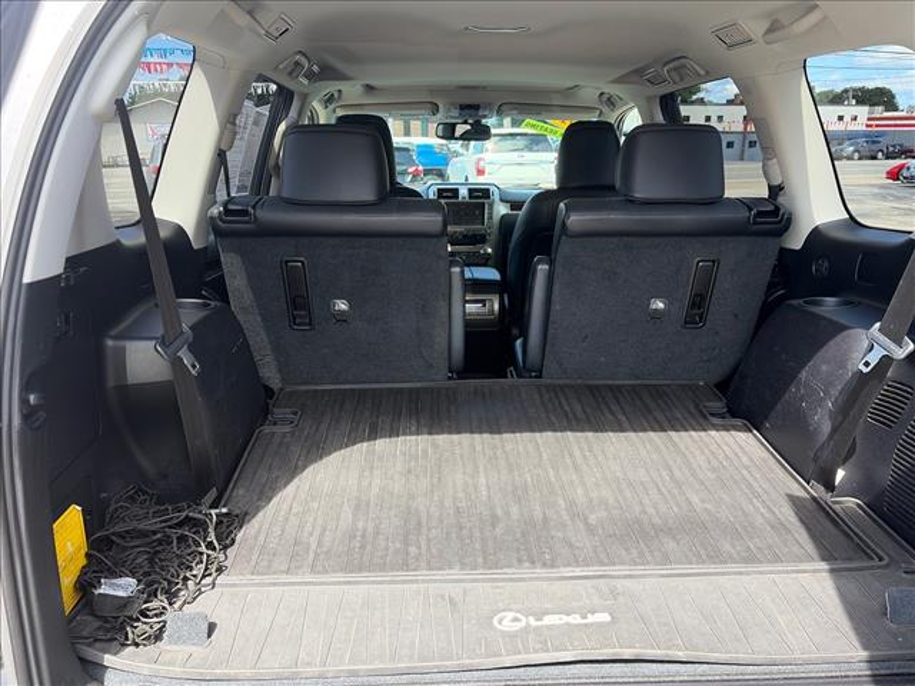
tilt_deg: -16.9
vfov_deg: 53.1
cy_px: 343
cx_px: 458
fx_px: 687
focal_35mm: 26
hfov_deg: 67.3
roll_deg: +0.9
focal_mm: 5.96
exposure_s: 1/357
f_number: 1.6
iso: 64
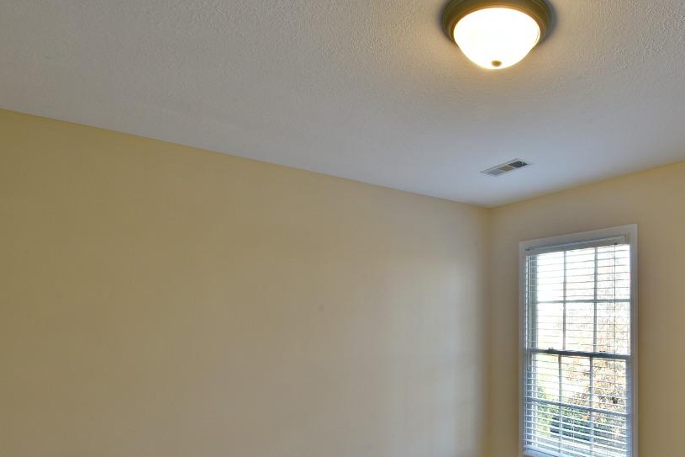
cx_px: 508
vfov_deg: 51.7
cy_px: 320
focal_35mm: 24
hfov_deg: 69.2
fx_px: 457
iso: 100
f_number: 20
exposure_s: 1
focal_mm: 10
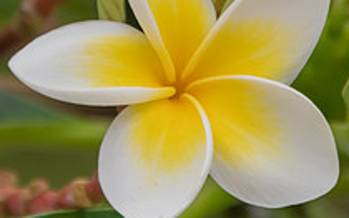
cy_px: -78
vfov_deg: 2.2
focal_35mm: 604
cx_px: 204
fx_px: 5742
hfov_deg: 3.5
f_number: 6.3
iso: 400
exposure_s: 1/800
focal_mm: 185
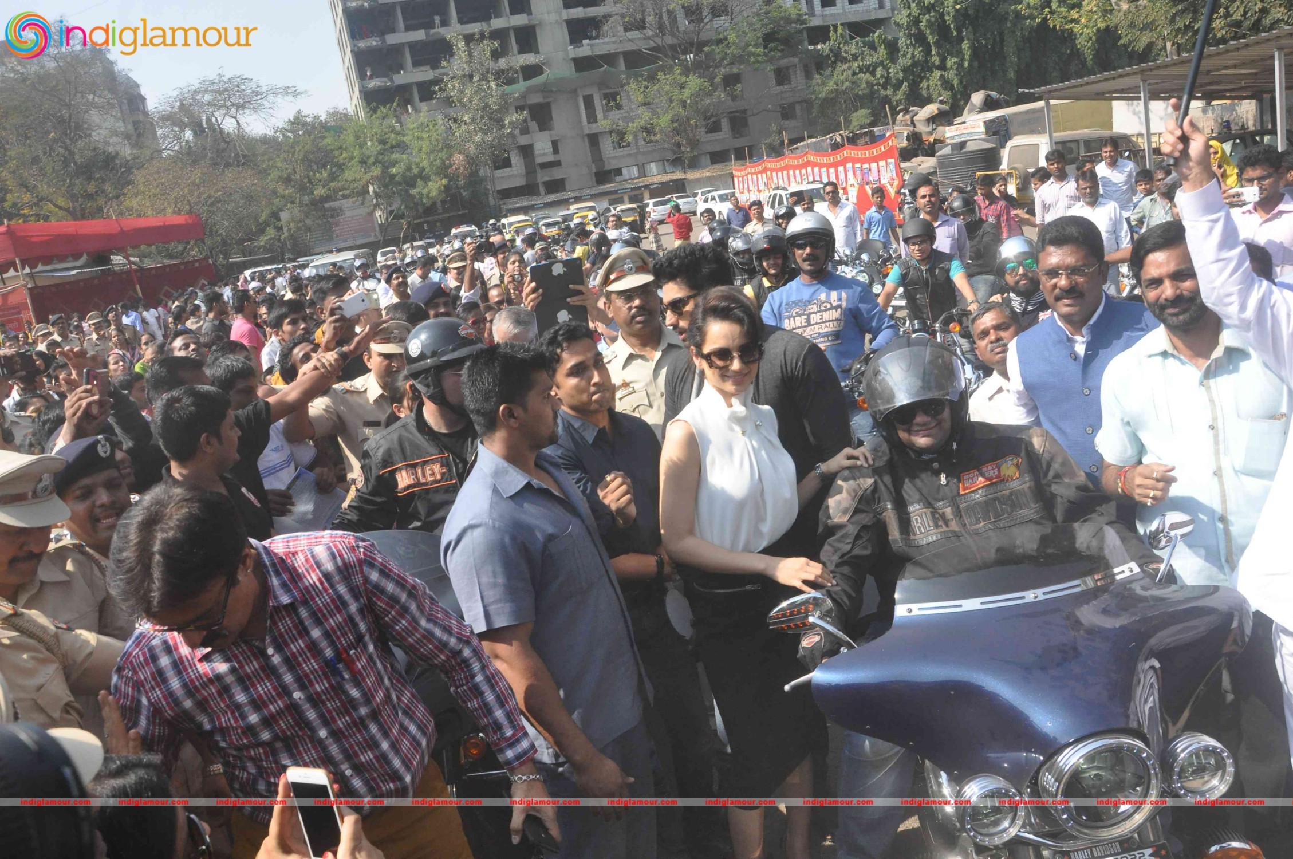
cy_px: 430
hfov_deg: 67.4
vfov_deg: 47.8
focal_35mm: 27
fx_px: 969
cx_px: 646
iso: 1000
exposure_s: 1/640
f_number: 13
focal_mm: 18
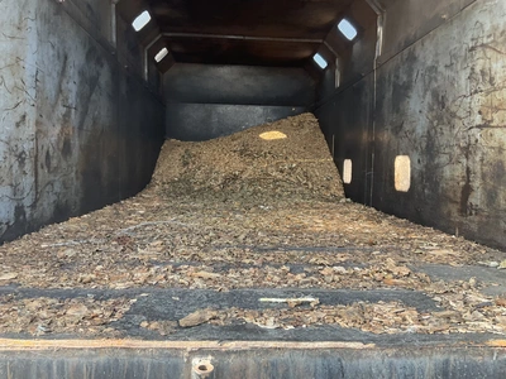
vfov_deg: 48.2
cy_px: 190
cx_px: 253
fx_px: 424
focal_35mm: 29
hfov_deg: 61.7
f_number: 1.8
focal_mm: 3
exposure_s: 1/122
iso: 40
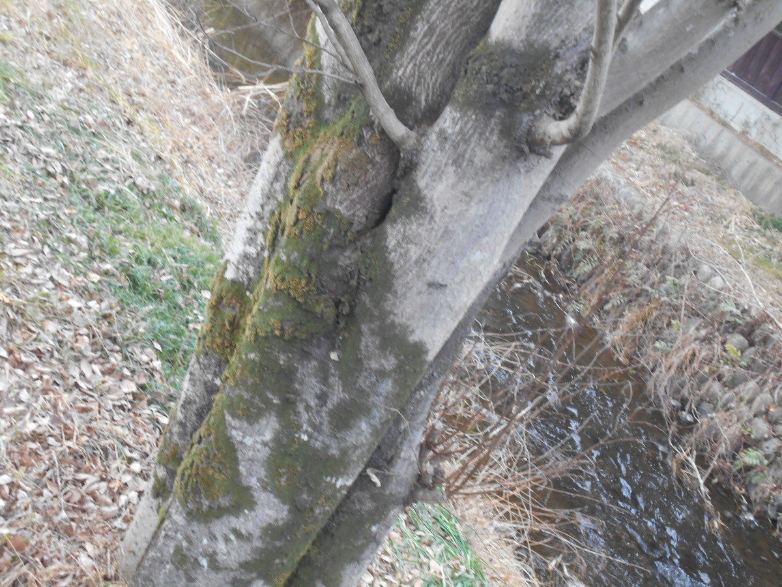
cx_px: 391
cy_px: 294
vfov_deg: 29.7
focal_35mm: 49
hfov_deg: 38.9
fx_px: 1107
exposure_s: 1/30
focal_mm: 8.8
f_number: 4.5
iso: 200
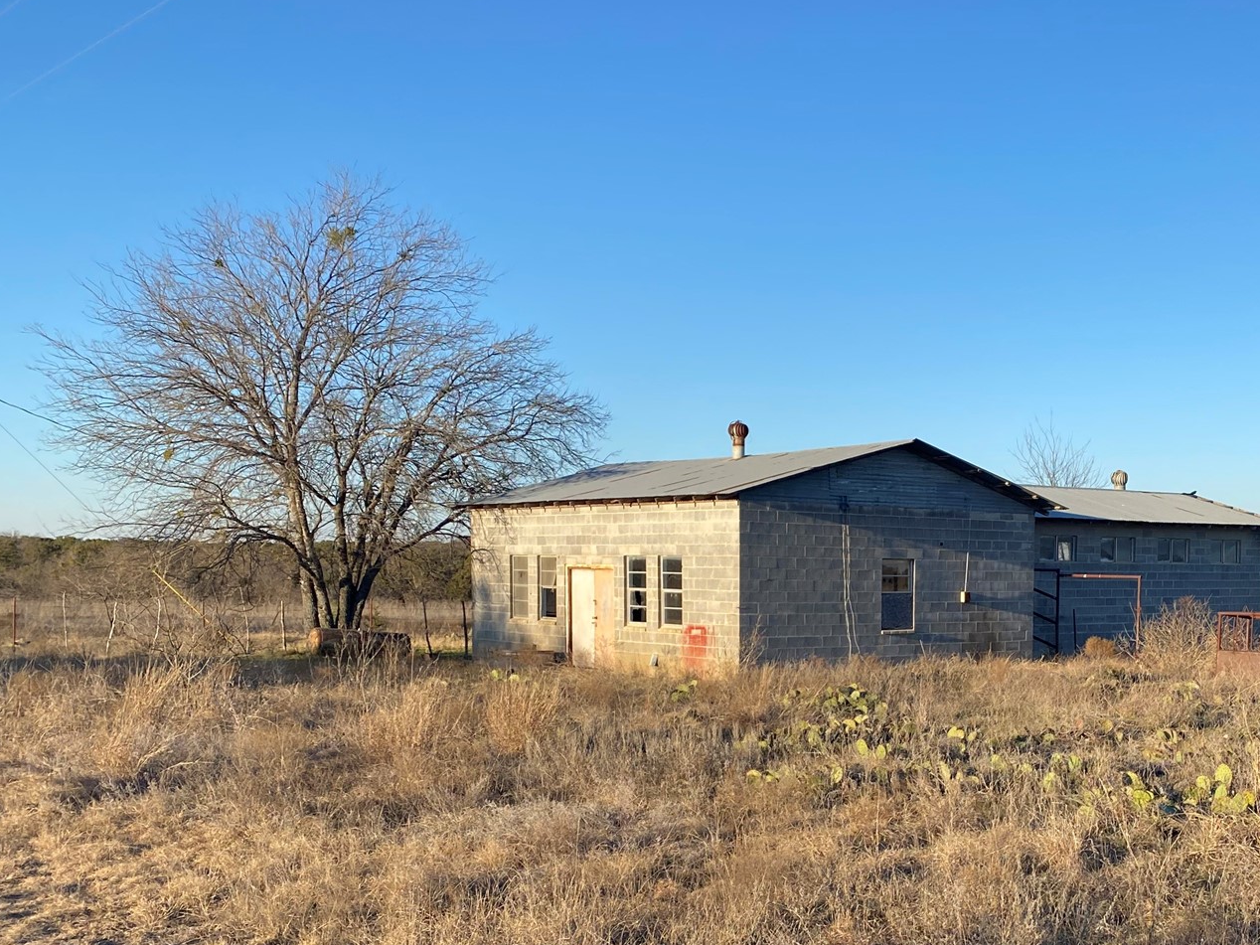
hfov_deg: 43.3
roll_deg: -1.7
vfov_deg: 34.0
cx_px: 947
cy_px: 641
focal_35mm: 42
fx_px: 1529
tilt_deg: -1.9
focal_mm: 4.25
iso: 32
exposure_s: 1/1653
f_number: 1.8
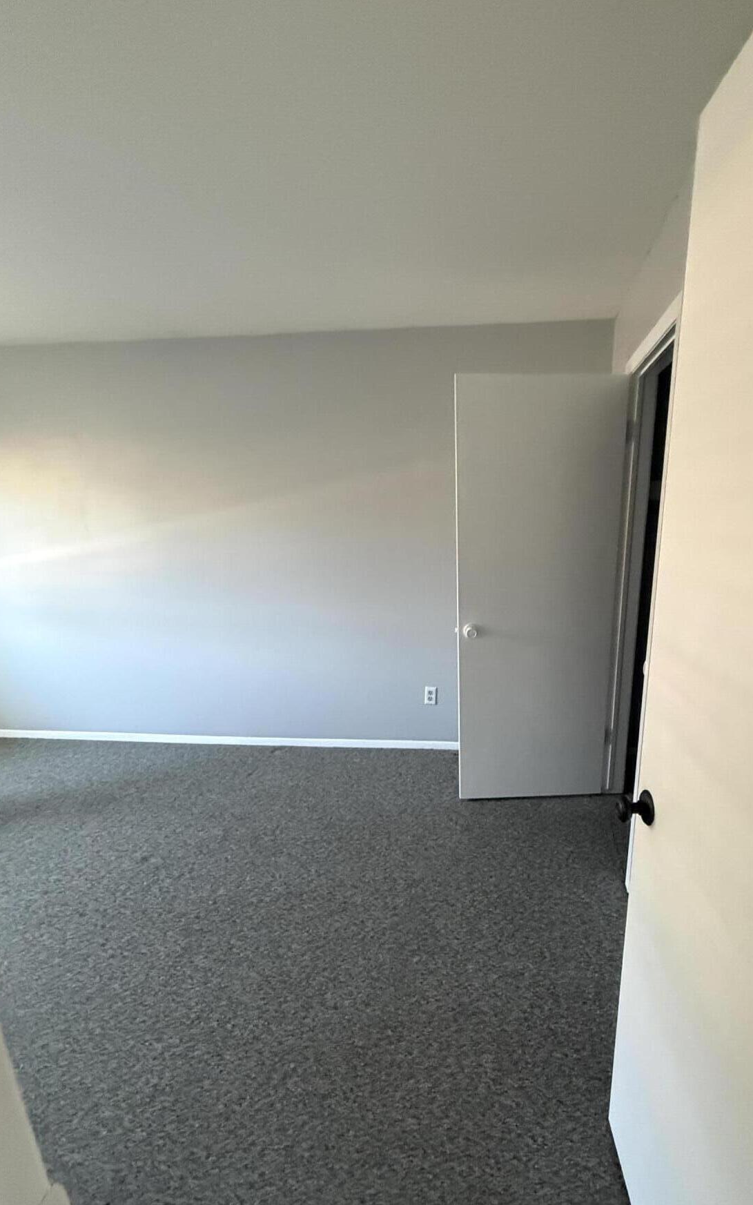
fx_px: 558
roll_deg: +1.1
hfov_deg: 67.1
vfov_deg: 93.9
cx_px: 465
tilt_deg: -12.6
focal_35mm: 17
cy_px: 676
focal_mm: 2.22
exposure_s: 1/60
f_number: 2.2
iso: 800
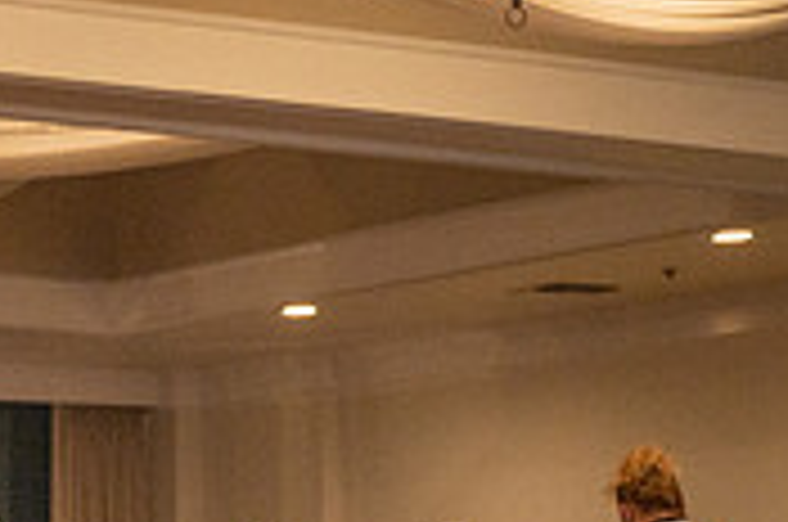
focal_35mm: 156
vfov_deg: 8.7
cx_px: -302
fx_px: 3408
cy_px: 630
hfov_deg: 12.7
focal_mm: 47
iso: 2500
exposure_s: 1/200
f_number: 4
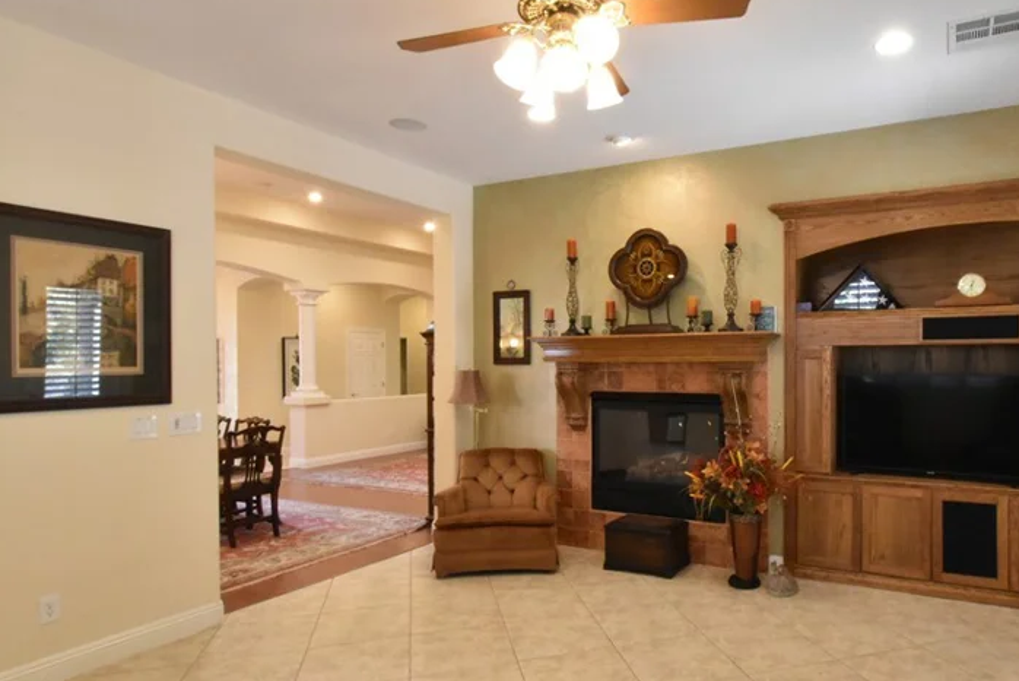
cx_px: 637
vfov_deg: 57.2
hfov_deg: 77.2
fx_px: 623
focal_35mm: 22
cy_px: 362
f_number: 22
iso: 4000
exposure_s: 1/8
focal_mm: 10
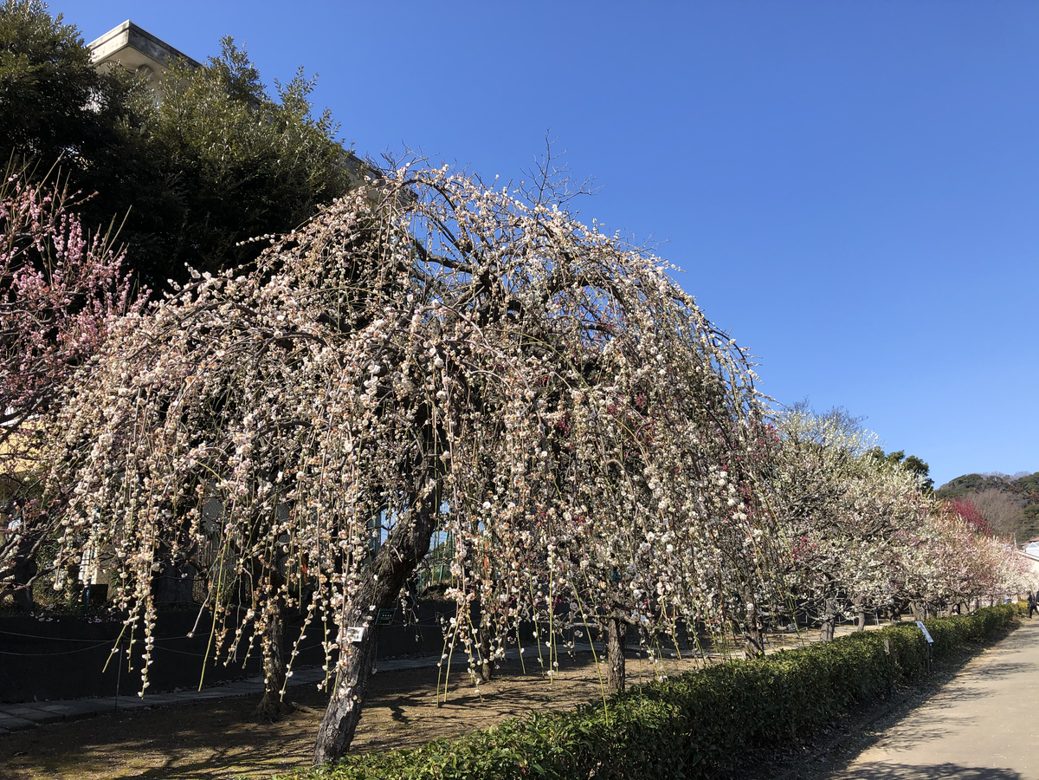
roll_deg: +2.6
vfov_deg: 49.7
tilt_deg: +14.8
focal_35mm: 28
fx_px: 840
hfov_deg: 63.4
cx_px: 520
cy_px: 390
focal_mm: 3.99
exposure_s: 1/1263
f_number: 1.8
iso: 20
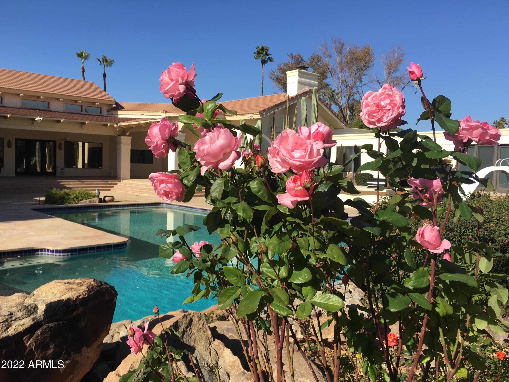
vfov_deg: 48.2
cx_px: 254
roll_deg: -2.2
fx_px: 426
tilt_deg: -0.8
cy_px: 191
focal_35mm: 29
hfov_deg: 61.7
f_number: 2.2
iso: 25
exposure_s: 1/1637
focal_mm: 4.15
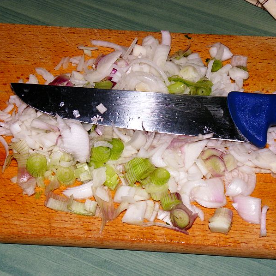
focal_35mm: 71
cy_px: 138
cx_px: 142
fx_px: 640
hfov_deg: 24.3
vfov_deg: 24.3
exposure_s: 1/125
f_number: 3.5
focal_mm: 10.7
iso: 100
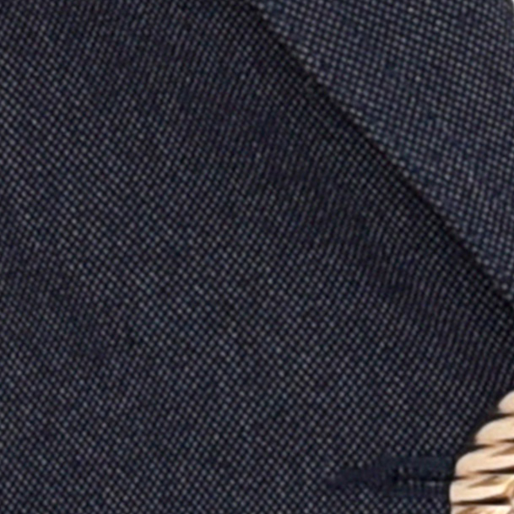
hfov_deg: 1.7
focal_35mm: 1008
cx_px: 493
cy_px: -1907
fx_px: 16934
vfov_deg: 1.7
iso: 640
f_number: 3.2
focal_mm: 120
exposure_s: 1/200
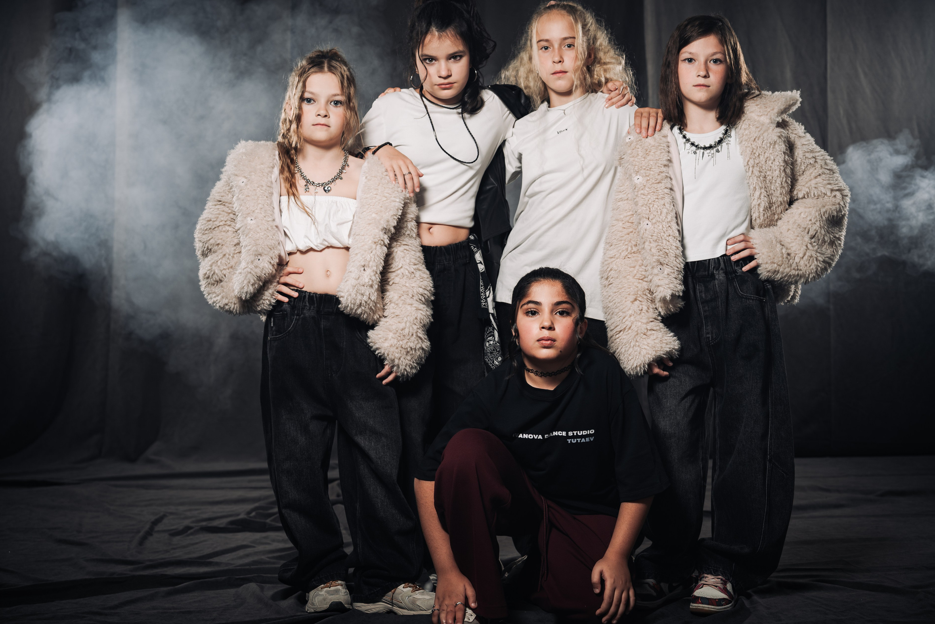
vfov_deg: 26.5
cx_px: 502
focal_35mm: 51
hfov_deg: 38.9
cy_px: 298
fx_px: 1325
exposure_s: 1/125
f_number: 3.5
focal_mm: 47
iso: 400
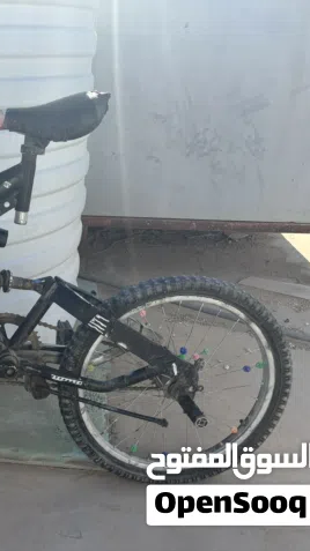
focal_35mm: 38
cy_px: 276
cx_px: -28
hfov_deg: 28.4
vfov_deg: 52.8
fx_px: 556
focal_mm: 5.96
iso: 50
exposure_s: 1/2193
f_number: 1.6
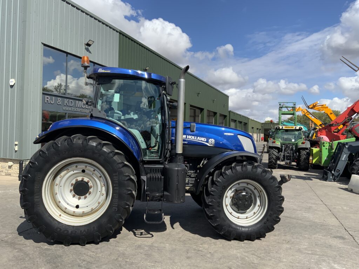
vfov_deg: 48.2
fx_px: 301
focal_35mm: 29
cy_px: 134
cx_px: 180
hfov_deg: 61.7
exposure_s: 1/1848
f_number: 1.8
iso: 16
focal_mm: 3
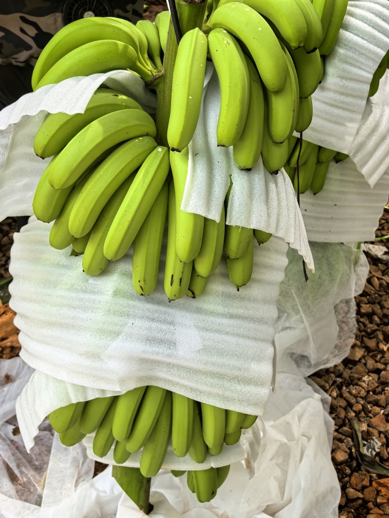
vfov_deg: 46.8
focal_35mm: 40
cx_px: 194
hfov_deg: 36.0
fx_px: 599
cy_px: 259
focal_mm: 6.98
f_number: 2
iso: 500
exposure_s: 1/2278
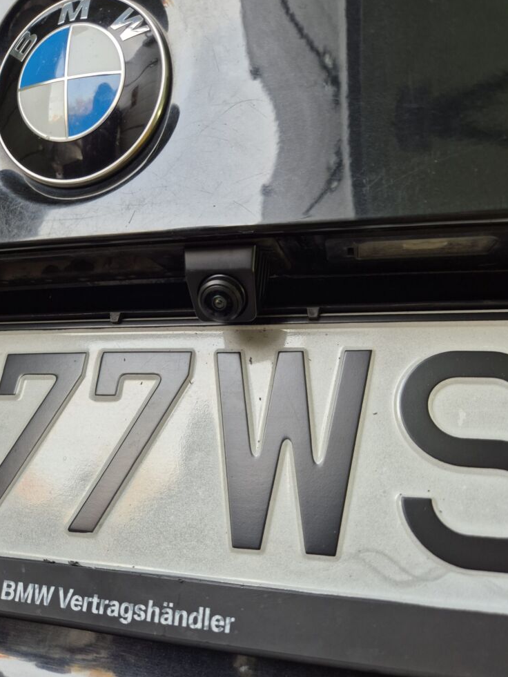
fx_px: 470
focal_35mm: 24
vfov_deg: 71.6
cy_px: 346
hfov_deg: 56.8
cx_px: 251
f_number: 1.8
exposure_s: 1/100
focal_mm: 5.4
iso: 100
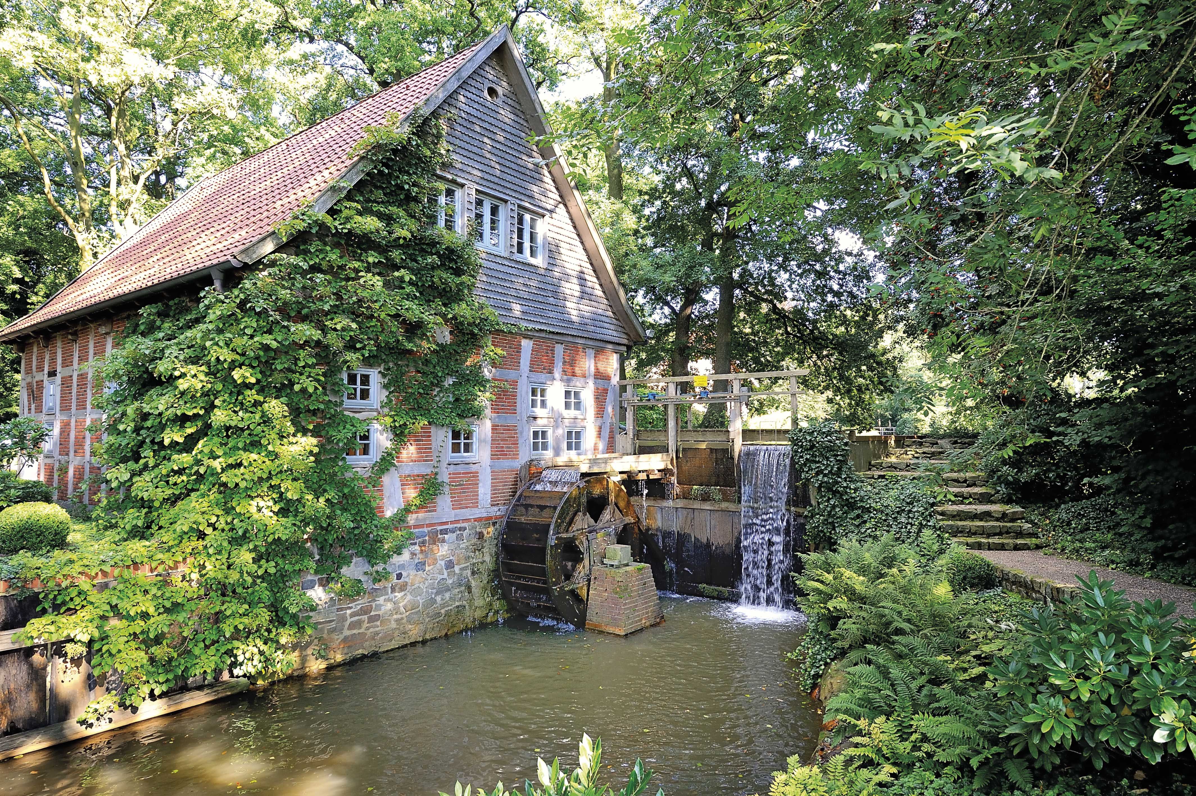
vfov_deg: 57.2
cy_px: 398
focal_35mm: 22
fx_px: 730
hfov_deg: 78.6
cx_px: 598
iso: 640
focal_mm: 22
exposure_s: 1/125
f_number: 6.3
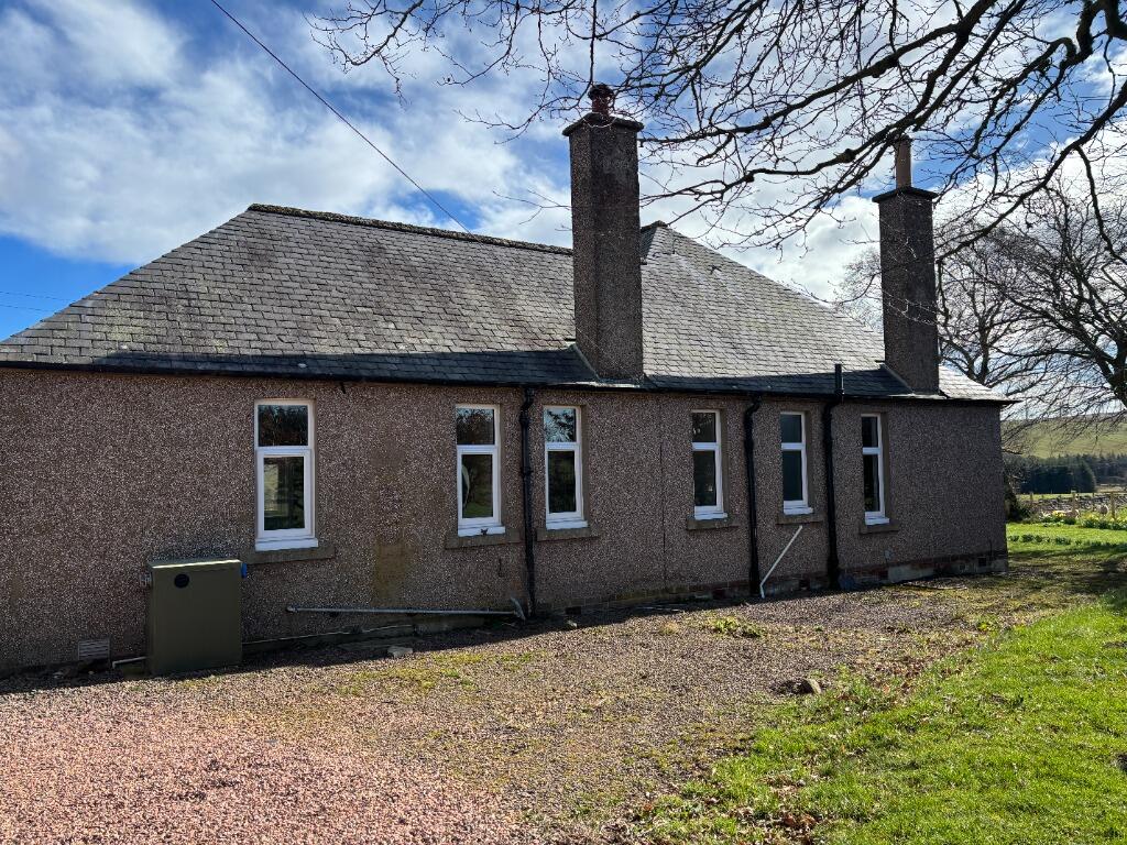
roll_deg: +0.6
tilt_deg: +4.5
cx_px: 564
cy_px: 422
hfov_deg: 67.3
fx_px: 846
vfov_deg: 53.1
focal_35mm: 26
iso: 50
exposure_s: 1/3205
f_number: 1.6
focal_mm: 5.96
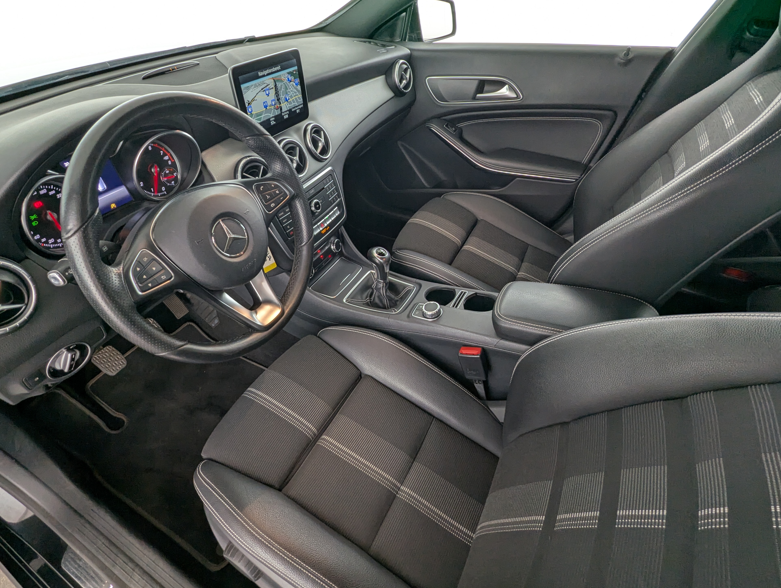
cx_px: 369
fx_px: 384
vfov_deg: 74.9
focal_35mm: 17
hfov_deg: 90.9
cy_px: 294
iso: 117
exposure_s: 1/48.8
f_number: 2.2
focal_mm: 2.35
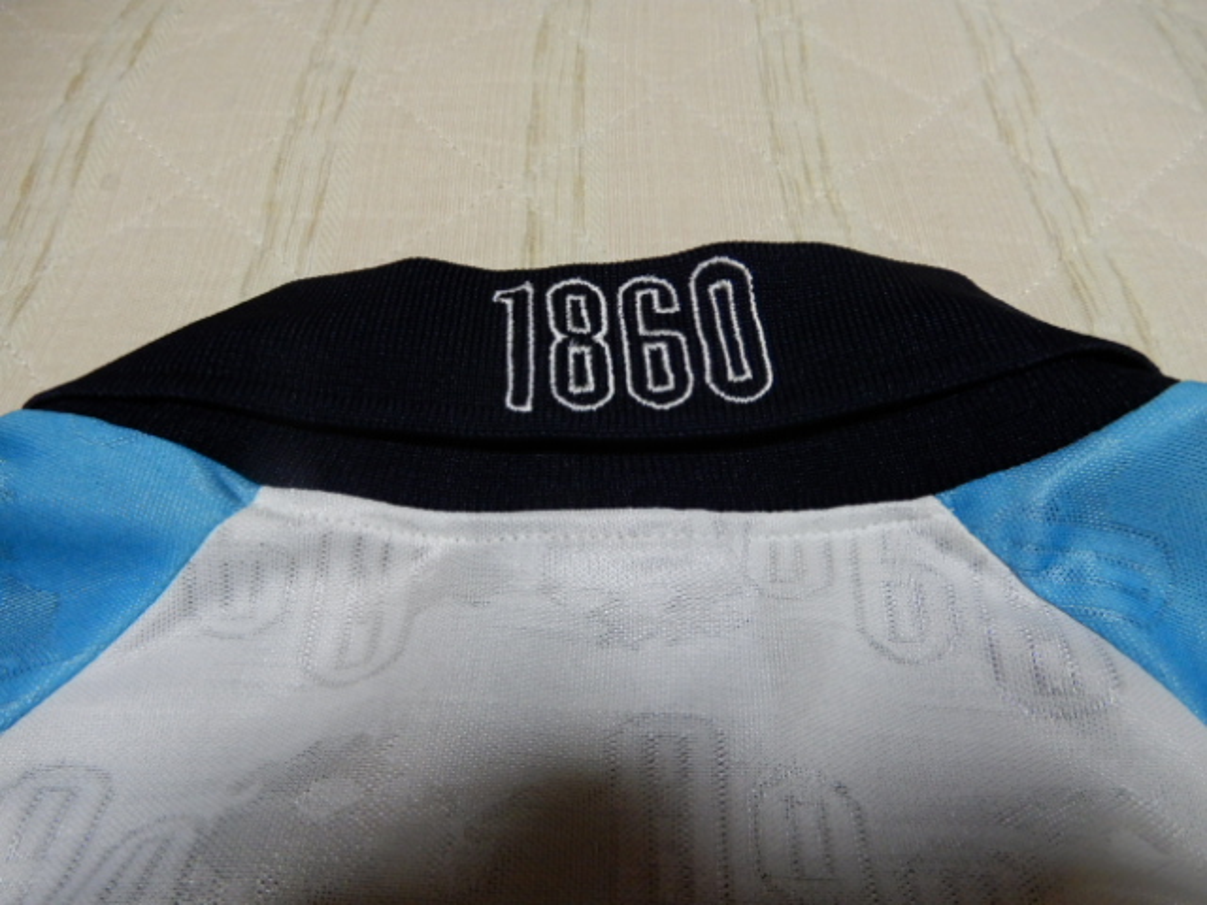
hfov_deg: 71.6
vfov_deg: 56.8
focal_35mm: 24
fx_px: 837
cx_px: 604
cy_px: 452
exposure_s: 1/30
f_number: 3.4
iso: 360
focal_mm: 4.3
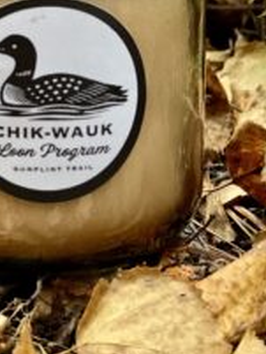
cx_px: 53
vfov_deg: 12.9
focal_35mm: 153
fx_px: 1566
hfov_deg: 9.7
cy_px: 97
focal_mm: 9
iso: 160
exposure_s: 1/121
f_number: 2.8
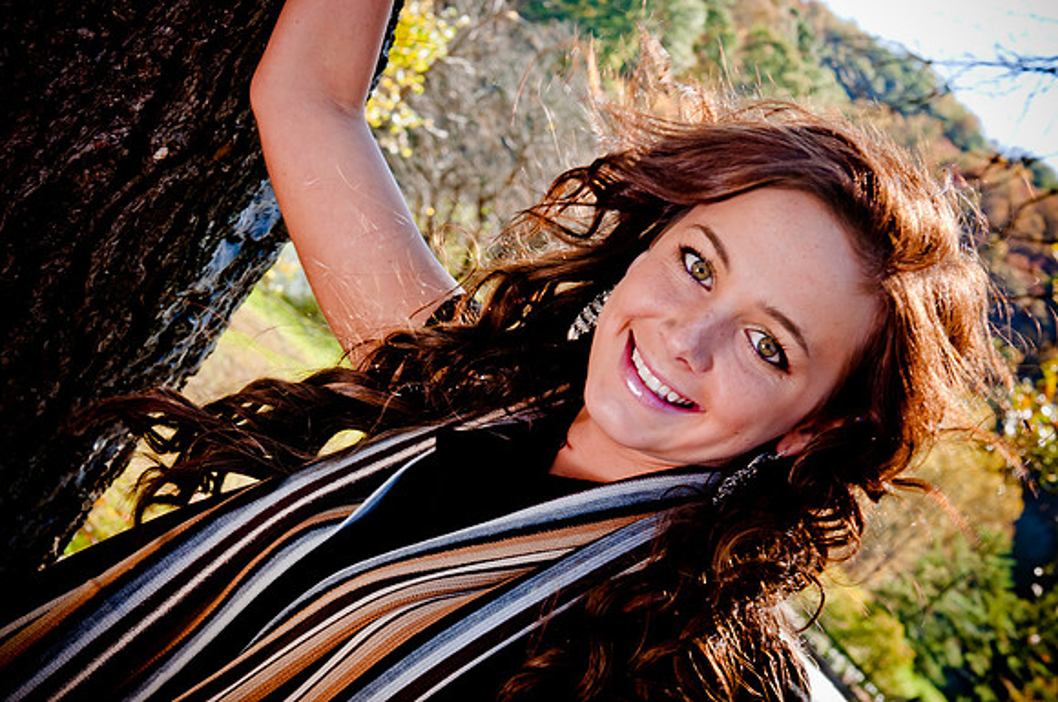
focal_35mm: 82
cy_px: 351
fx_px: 2421
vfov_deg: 16.5
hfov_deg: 24.6
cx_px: 529
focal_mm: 55
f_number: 10
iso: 200
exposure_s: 1/60
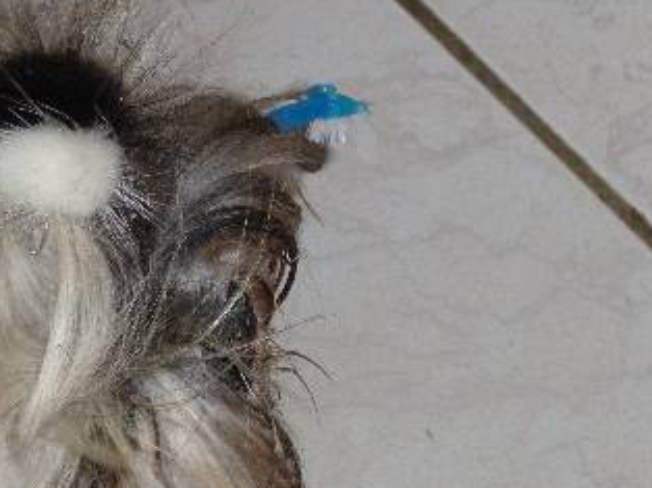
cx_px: 324
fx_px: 2993
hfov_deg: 12.4
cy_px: 81
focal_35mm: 159
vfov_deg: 9.3
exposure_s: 1/125
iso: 250
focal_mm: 13.9
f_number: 4.9
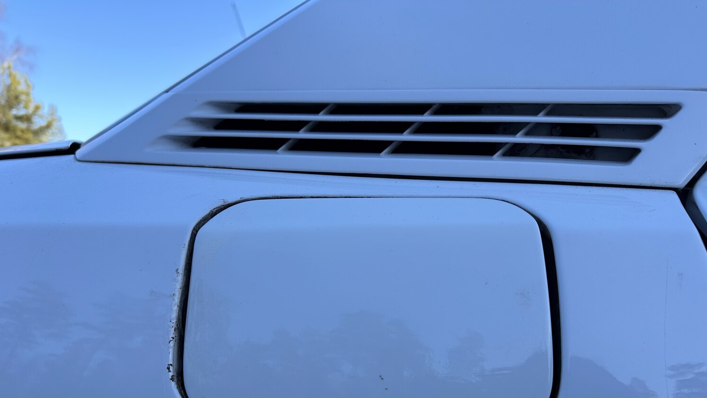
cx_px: 357
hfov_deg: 69.9
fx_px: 506
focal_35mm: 27
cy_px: 273
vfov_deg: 42.2
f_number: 1.78
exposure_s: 1/1289
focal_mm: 6.86
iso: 80
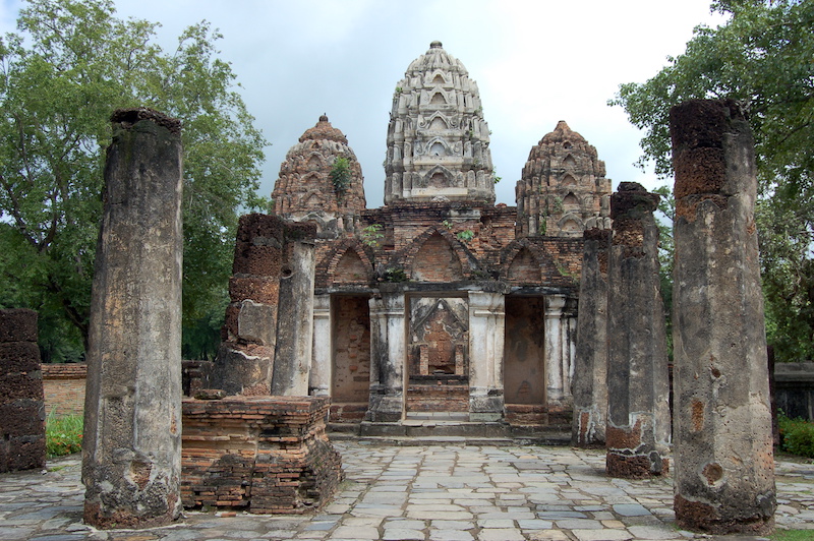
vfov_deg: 36.8
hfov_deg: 53.2
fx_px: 813
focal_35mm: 36
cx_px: 407
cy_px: 270
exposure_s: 1/250
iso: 200
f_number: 8
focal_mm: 24
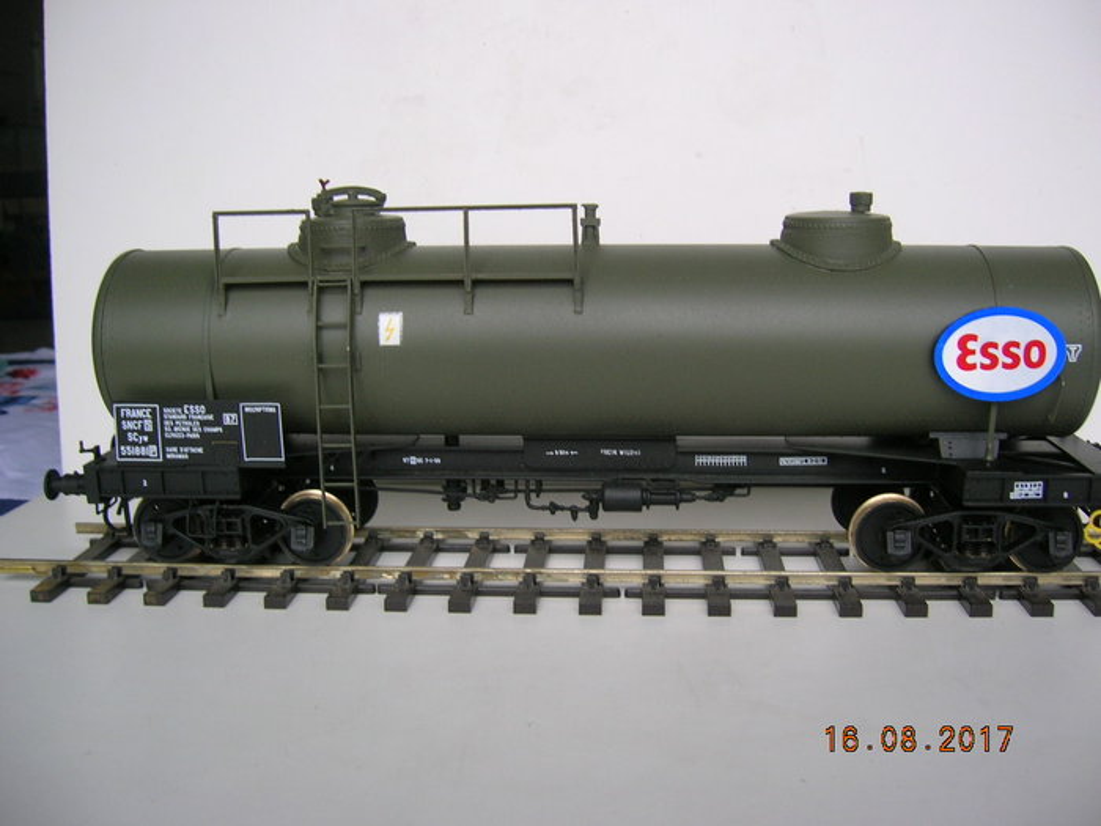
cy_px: 413
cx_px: 550
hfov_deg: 54.0
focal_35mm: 34
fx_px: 1081
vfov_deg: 41.8
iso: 50
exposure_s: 1/43
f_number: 2.9
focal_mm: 5.7
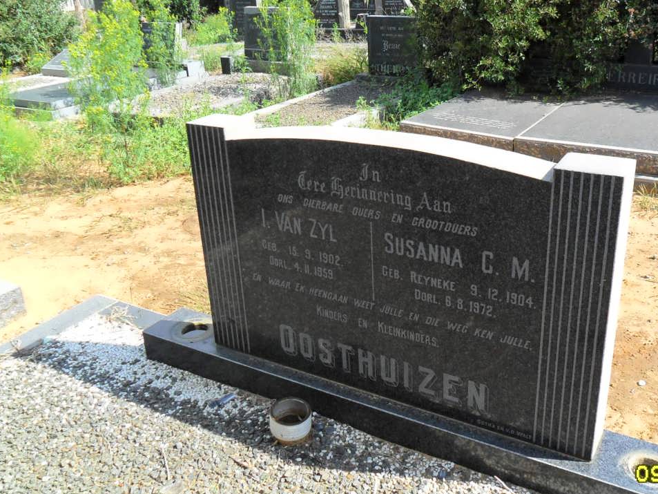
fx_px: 646
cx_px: 387
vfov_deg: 41.8
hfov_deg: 53.7
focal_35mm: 34
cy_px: 222
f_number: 3.5
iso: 100
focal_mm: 4.9
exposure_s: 1/500
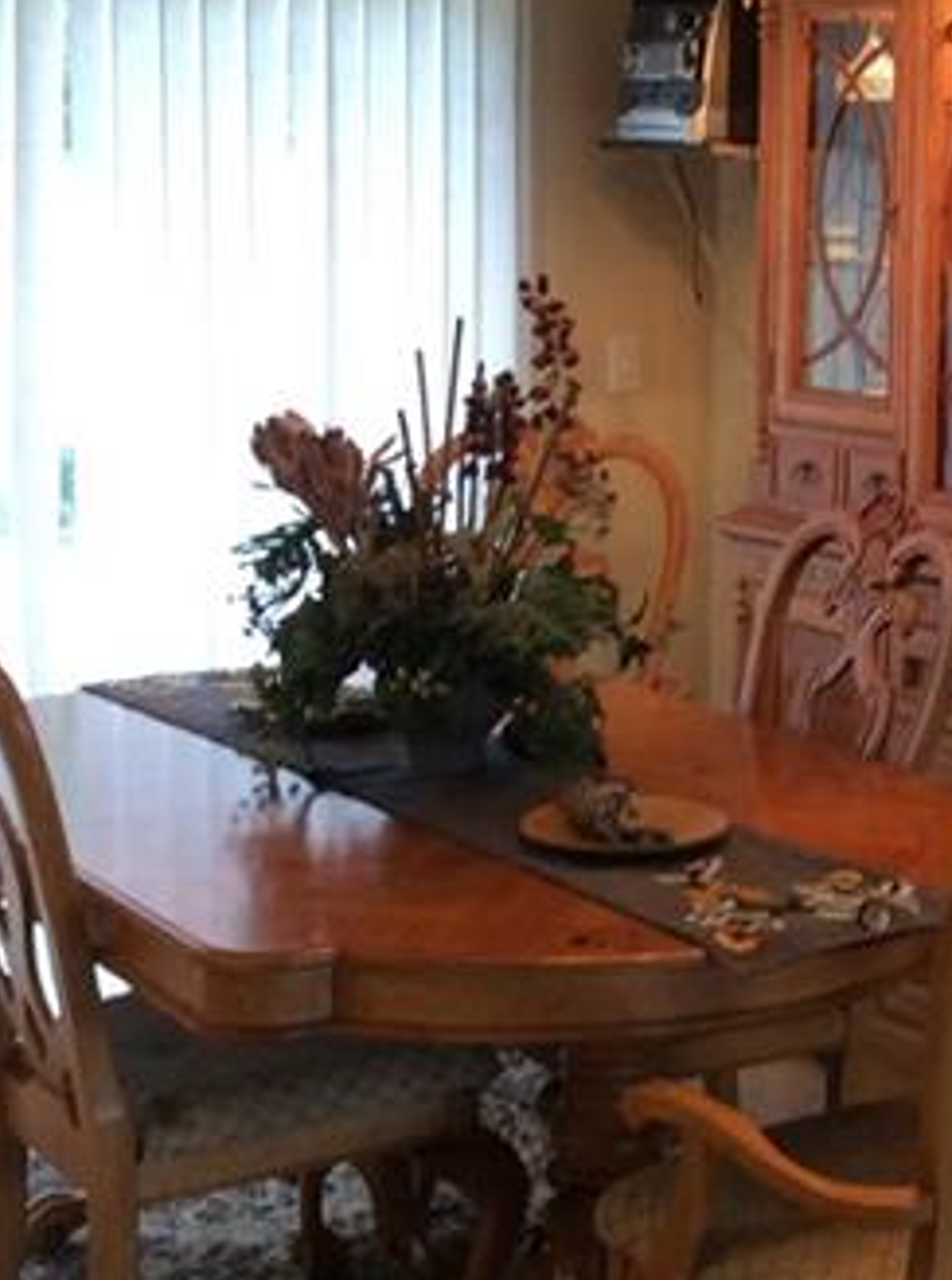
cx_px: 981
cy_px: 511
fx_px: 2765
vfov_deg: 26.0
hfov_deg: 18.9
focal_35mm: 75
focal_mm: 3.3
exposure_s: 1/24
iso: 100
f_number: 2.4
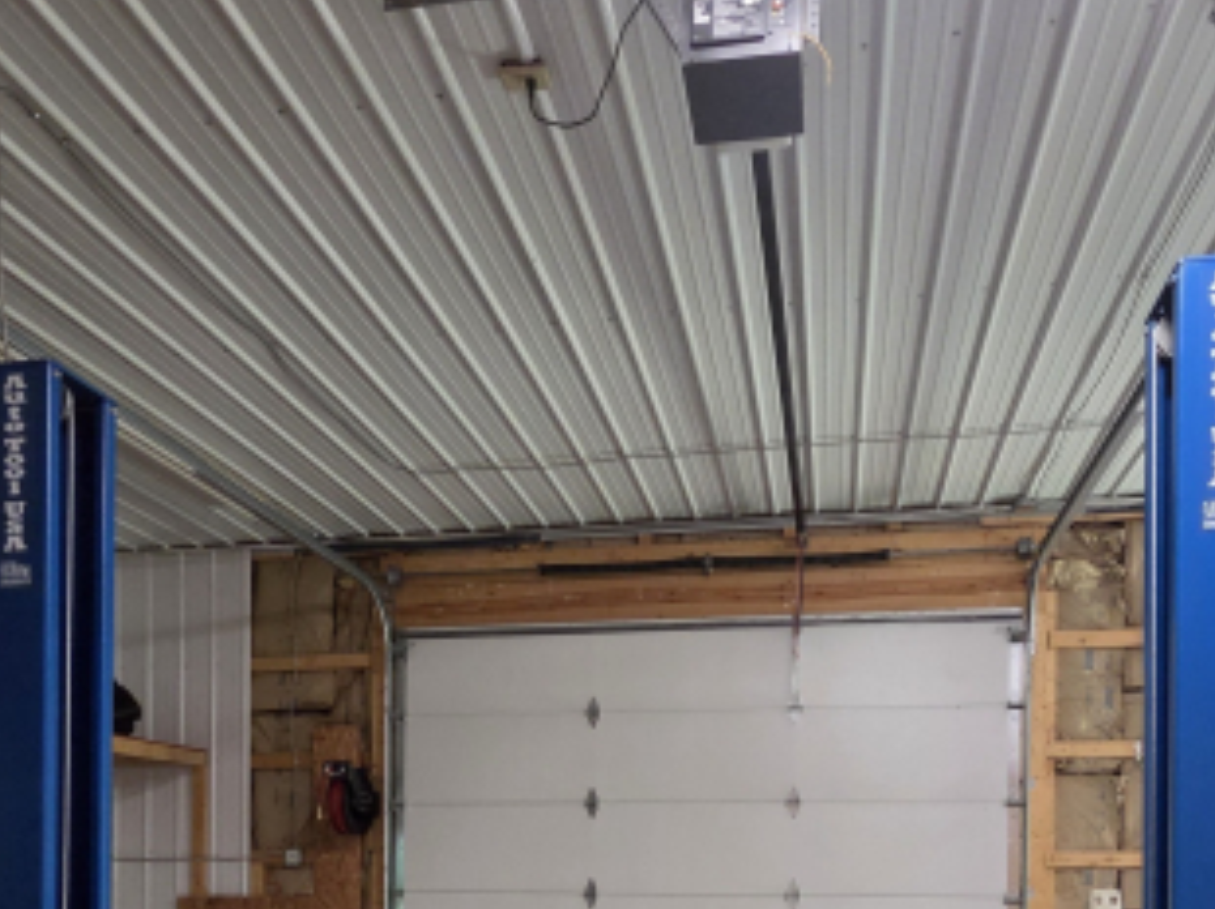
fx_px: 982
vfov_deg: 42.8
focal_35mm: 28
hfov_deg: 63.4
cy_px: 909
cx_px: 656
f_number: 2.2
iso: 800
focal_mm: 2.2
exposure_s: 1/60
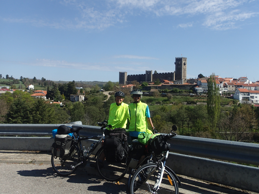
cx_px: 130
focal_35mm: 38
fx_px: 284
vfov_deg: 37.7
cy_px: 97
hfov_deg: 49.0
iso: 100
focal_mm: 6.86
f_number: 3.5
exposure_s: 1/1000
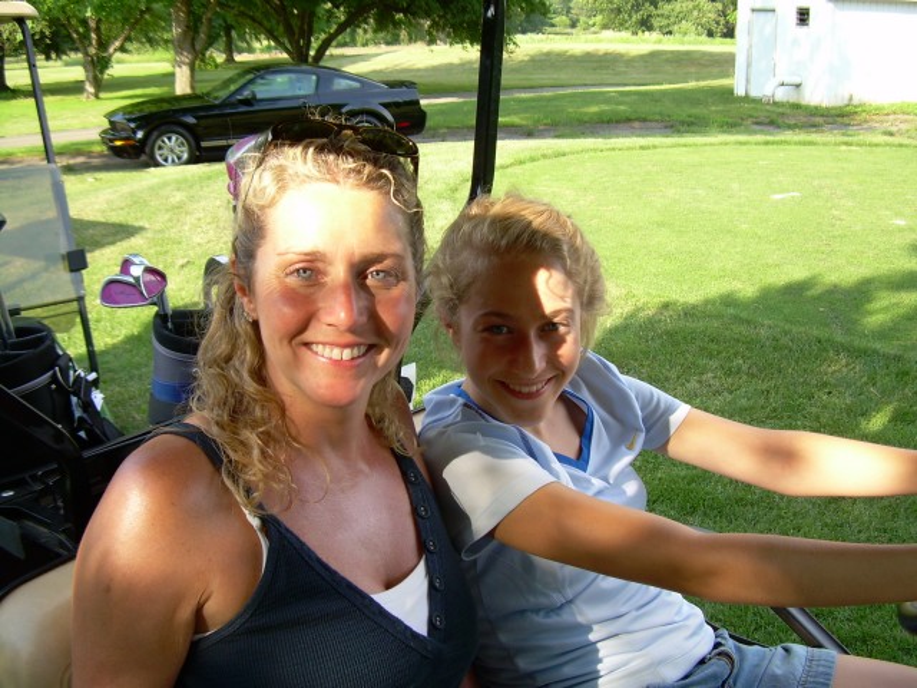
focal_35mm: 38
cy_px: 344
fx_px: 1007
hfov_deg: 49.0
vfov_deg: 37.7
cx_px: 458
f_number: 2.8
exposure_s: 1/177
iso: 50
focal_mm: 6.3
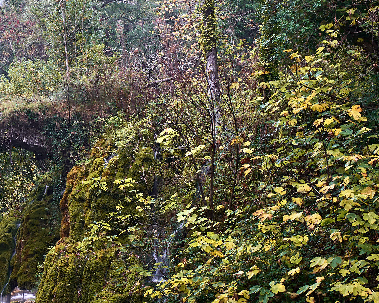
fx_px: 808
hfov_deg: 25.6
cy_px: 247
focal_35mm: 72
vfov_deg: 21.0
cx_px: 41
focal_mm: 23
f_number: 8
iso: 250
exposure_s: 1/8
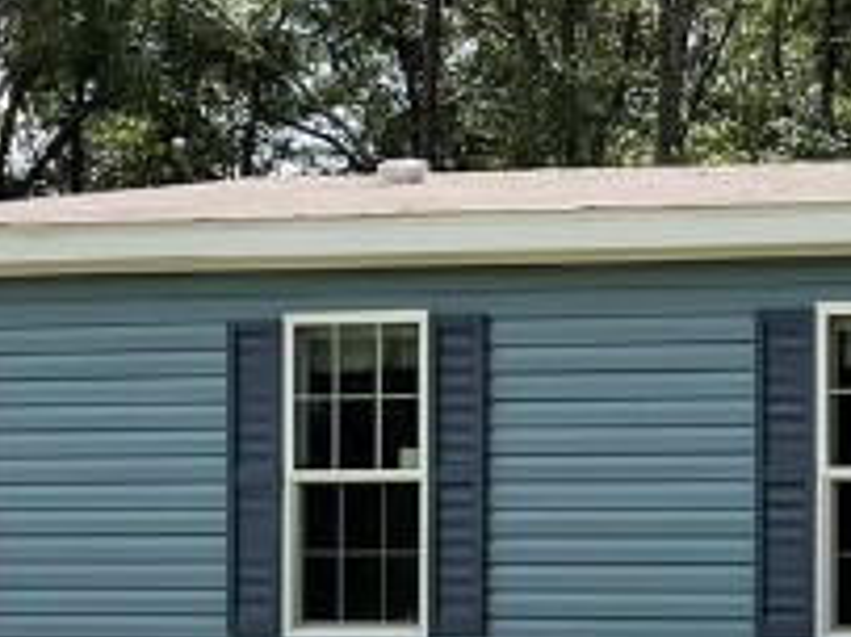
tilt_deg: +0.0
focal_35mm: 131
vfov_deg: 11.1
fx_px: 3219
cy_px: 759
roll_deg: -0.2
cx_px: 1668
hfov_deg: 13.2
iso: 32
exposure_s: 1/1795
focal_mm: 4.2
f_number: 1.6
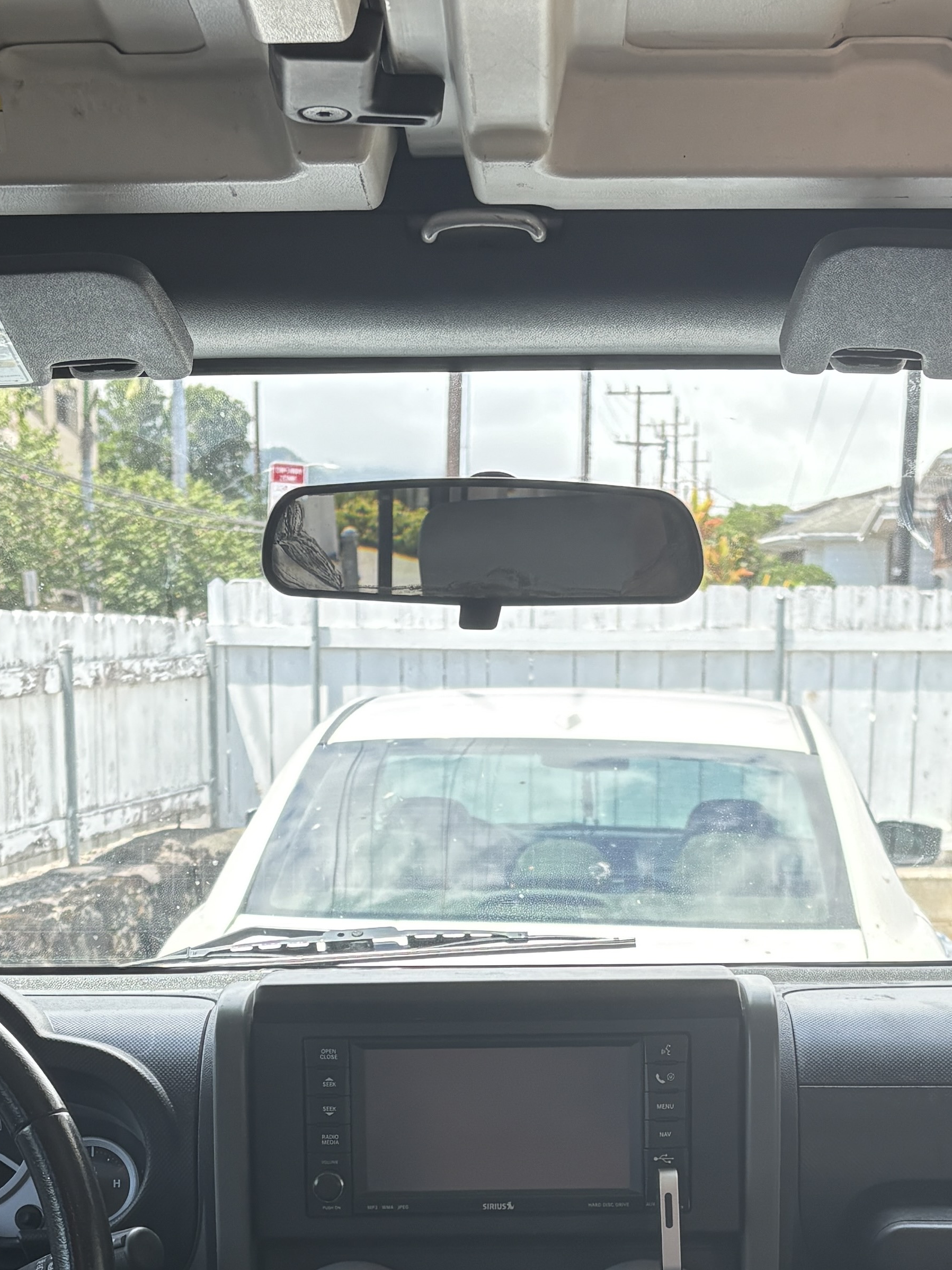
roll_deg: -0.4
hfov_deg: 23.6
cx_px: 528
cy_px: 1140
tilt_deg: -8.5
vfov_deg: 29.9
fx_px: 2273
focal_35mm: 62
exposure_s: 1/243
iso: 100
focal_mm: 5.96
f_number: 1.6
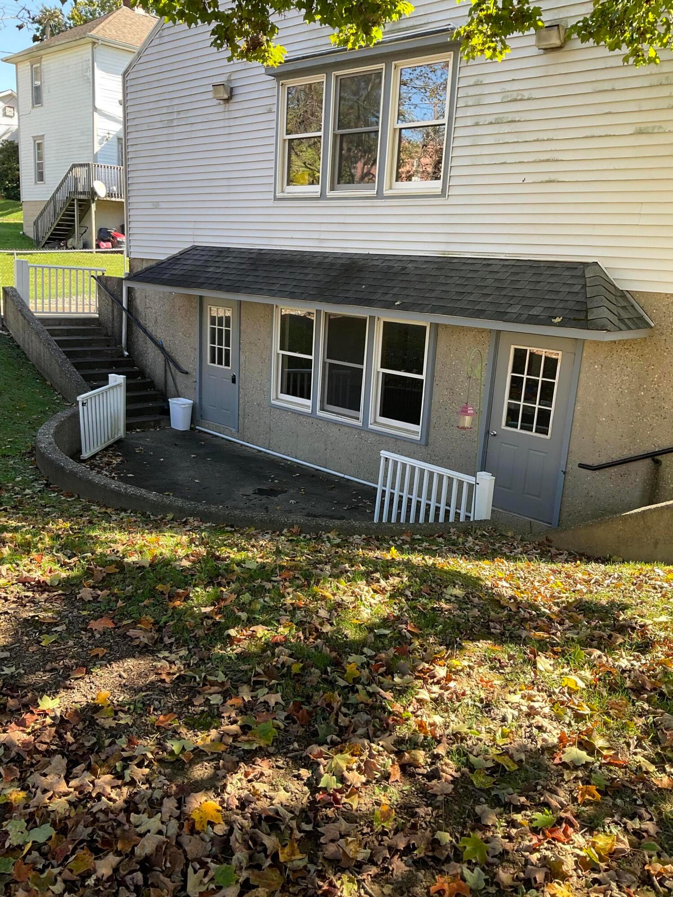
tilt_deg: -13.6
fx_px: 752
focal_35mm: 29
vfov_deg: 61.7
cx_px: 336
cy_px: 448
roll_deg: -3.7
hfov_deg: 48.2
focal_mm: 3
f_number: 1.8
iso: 16
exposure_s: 1/155
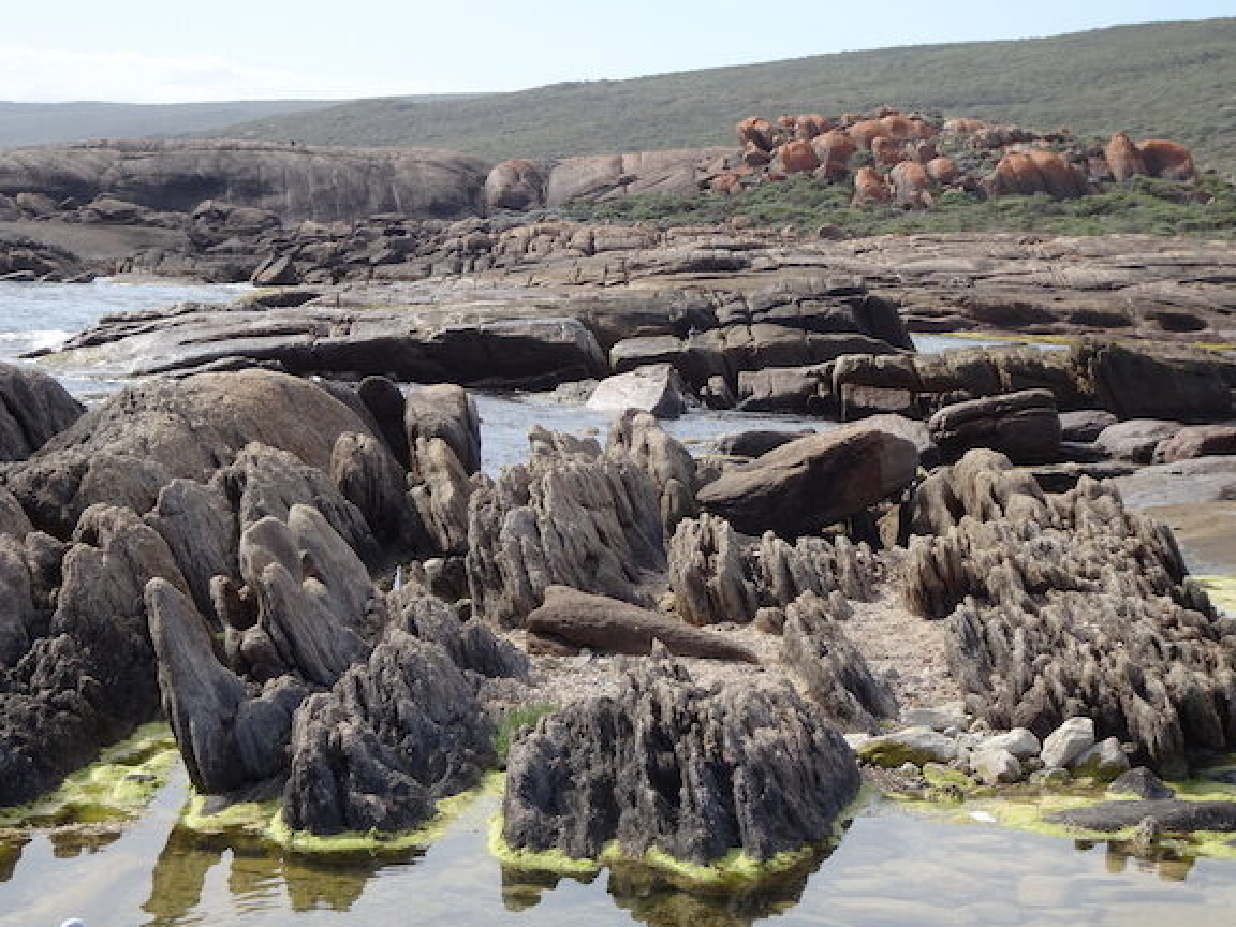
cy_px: 432
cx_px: 653
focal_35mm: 76
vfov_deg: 19.4
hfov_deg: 25.7
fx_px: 2714
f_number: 5
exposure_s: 1/400
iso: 80
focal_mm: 12.01
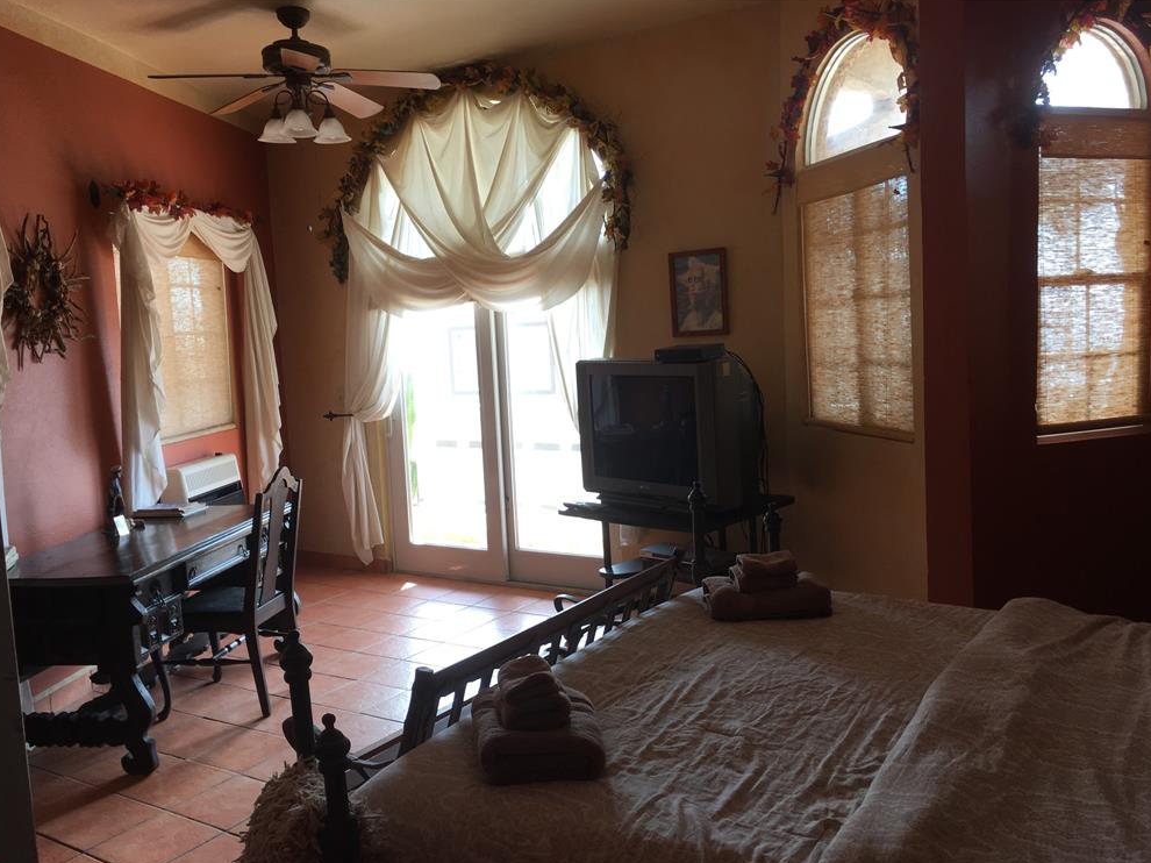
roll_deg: +2.7
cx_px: 566
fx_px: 997
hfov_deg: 60.0
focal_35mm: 30
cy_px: 440
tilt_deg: -4.9
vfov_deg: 46.8
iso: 25
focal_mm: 4.15
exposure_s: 1/60
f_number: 2.2
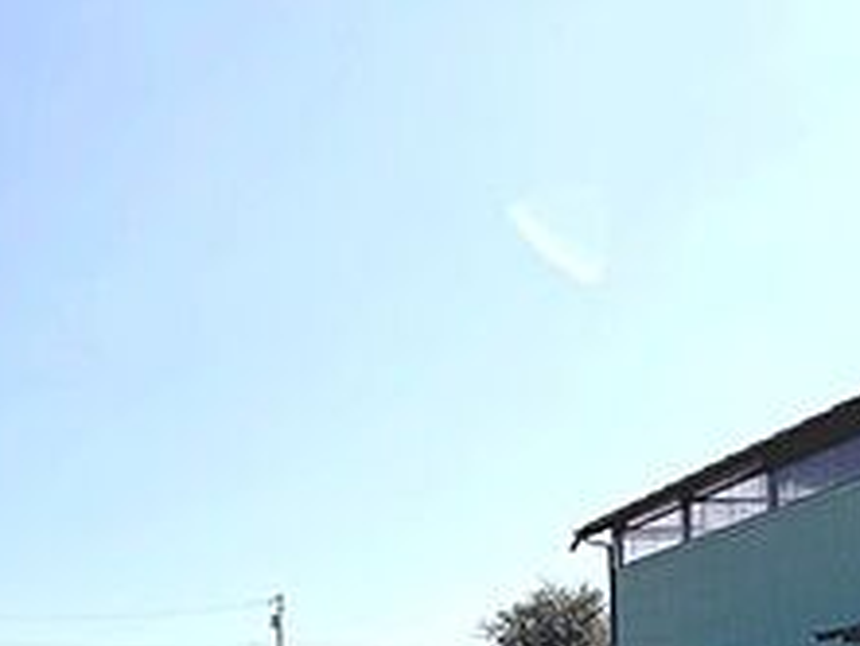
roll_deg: +0.2
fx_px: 945
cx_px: 128
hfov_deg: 45.5
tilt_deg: +1.3
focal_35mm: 38
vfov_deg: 32.3
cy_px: 743
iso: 50
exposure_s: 1/2874
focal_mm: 2.22
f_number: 2.2
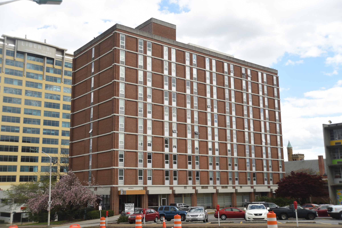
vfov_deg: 33.4
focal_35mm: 40
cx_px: 171
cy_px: 114
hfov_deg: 48.4
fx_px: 380
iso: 100
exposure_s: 1/640
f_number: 3.3
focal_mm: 40
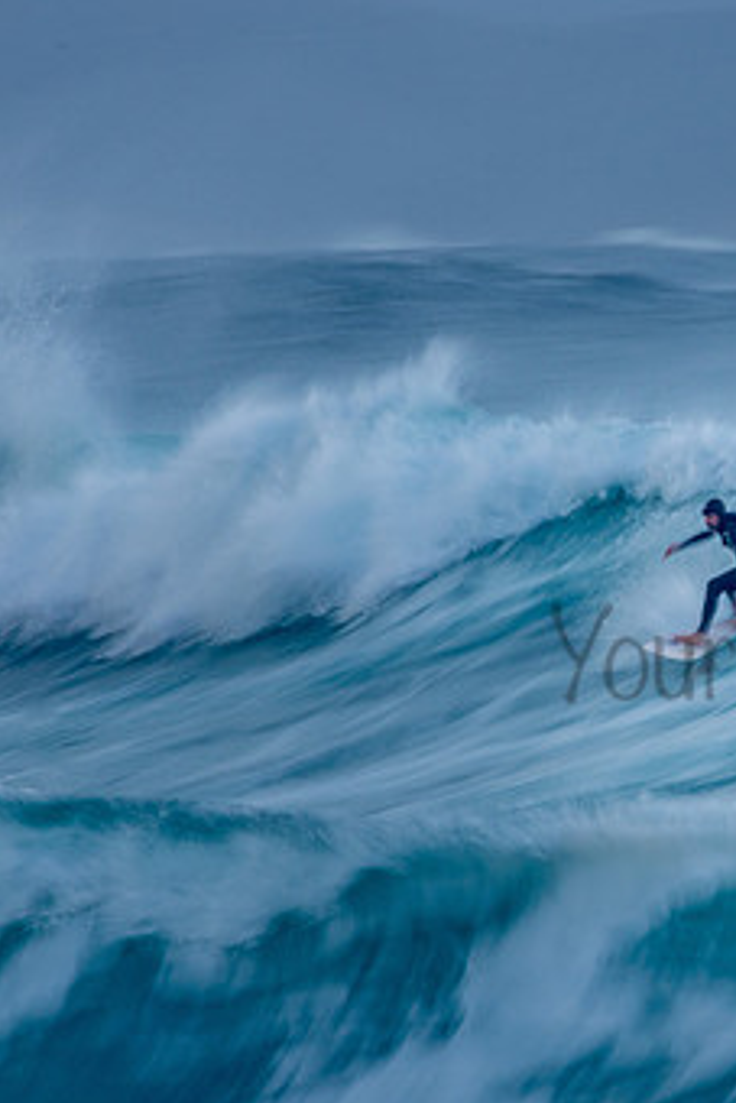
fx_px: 37648
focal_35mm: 1229
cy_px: 624
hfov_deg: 1.1
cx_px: 885
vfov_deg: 1.7
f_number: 22
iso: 100
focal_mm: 480
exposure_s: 1/13
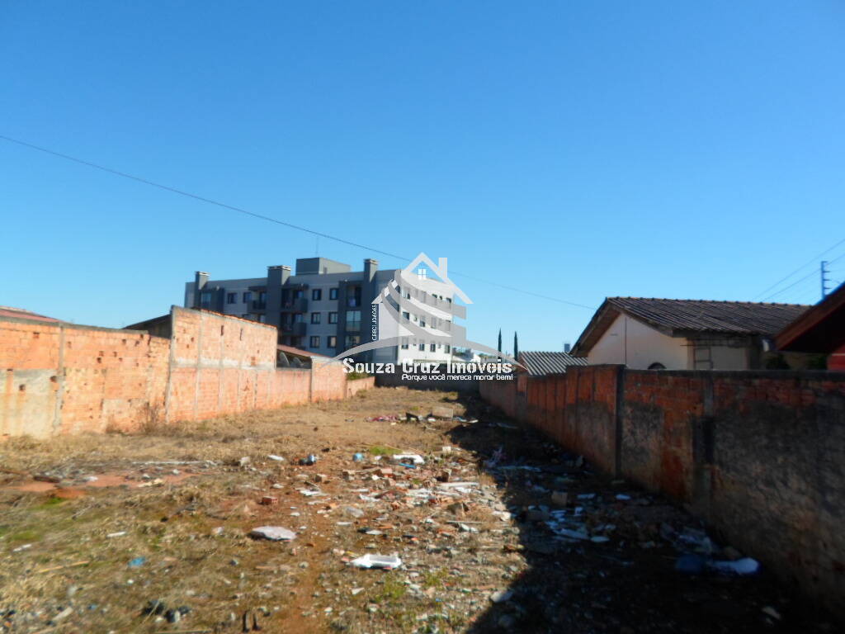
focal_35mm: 25
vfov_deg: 54.9
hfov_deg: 69.4
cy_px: 317
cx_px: 422
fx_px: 610
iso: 80
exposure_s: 1/1500
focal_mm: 4.5
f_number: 2.5
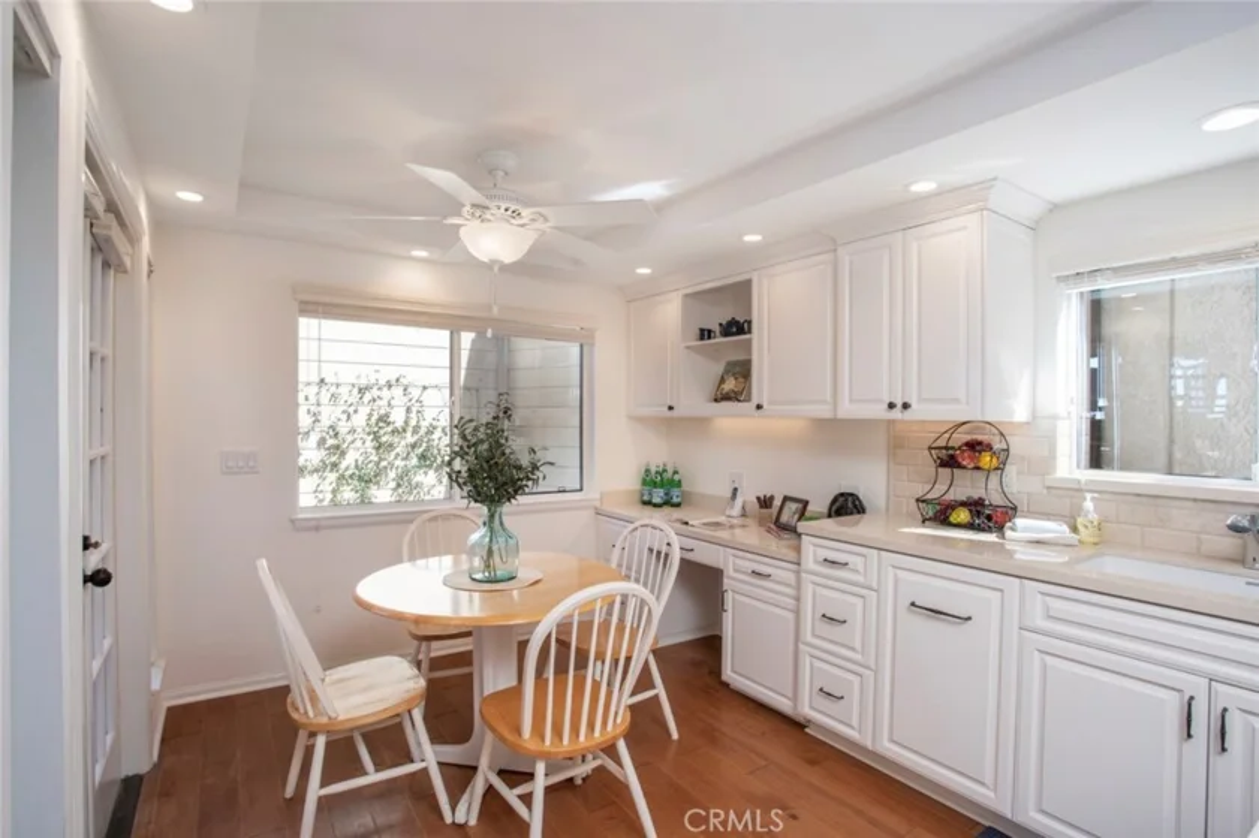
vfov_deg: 70.4
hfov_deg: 93.3
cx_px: 630
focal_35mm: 17
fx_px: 594
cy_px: 419
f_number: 10
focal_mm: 17
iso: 160
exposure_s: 1/100
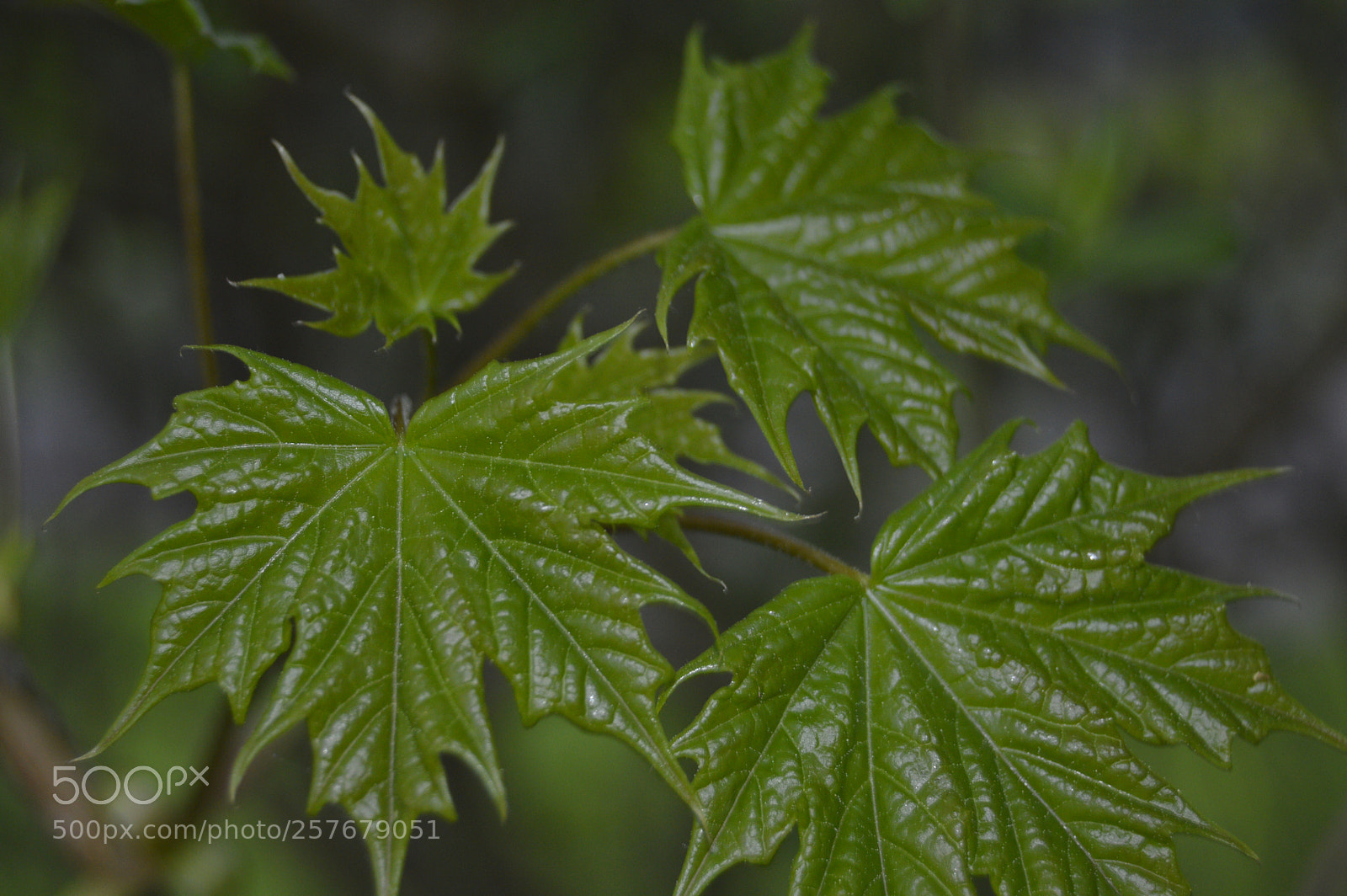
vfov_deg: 16.5
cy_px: 448
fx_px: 3084
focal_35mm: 82
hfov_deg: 24.6
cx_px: 674
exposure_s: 1/60
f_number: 5.6
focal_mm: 55
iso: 450
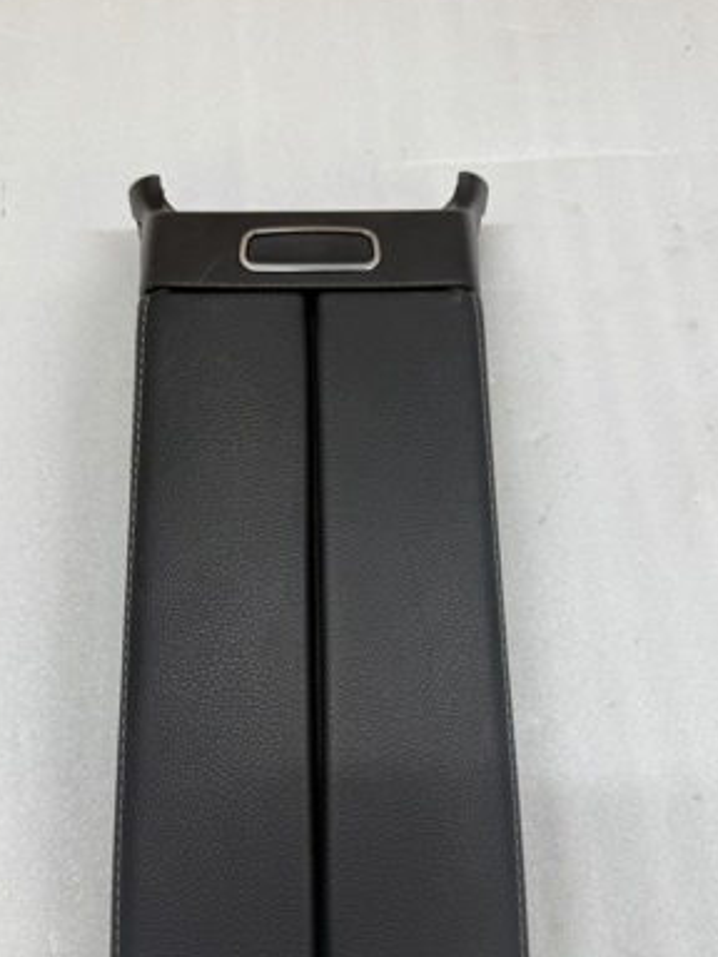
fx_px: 830
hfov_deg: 46.8
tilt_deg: -69.8
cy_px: 561
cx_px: 329
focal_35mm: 30
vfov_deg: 59.6
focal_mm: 6.76
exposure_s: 1/100
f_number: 1.78
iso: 125
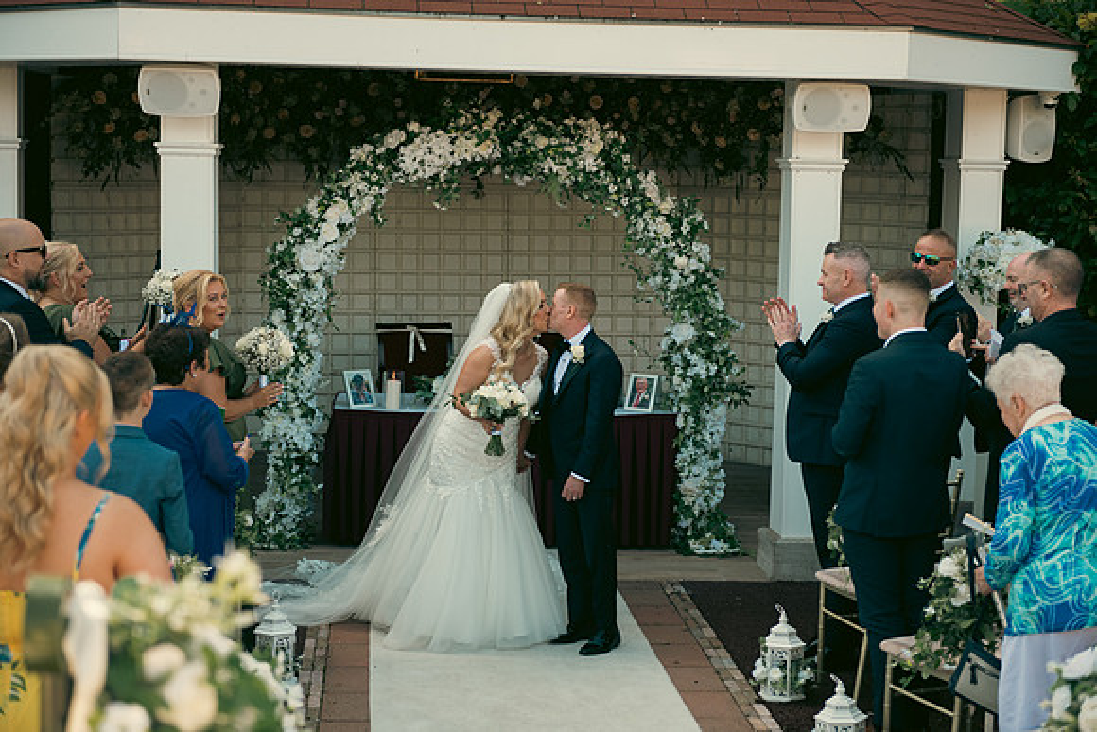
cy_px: 366
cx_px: 548
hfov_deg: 28.8
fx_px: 2133
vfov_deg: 19.5
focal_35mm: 70
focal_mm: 70
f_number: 3.5
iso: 250
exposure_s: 1/640
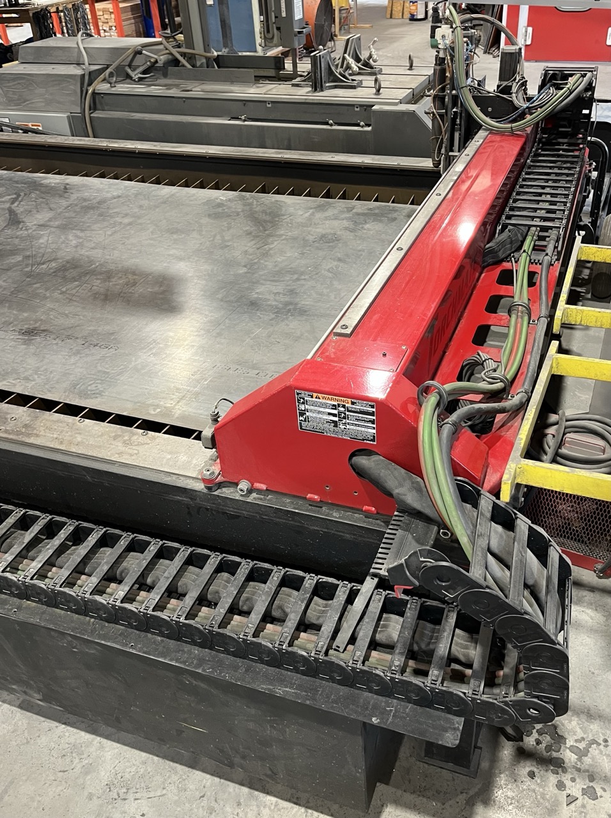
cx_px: 306
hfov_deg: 52.9
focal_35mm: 26
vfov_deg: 67.4
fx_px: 614
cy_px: 409
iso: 200
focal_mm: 5.1
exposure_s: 1/60
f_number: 1.6
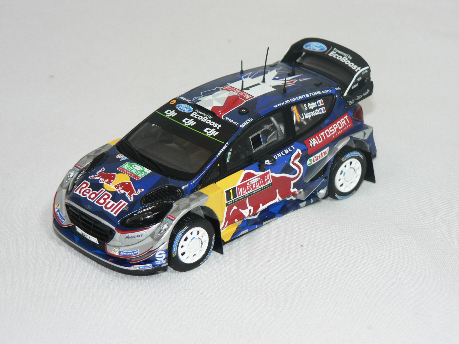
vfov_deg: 13.0
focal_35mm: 114
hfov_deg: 17.3
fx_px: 1512
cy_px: 172
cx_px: 230
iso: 80
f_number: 3.2
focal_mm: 19
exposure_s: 1/60
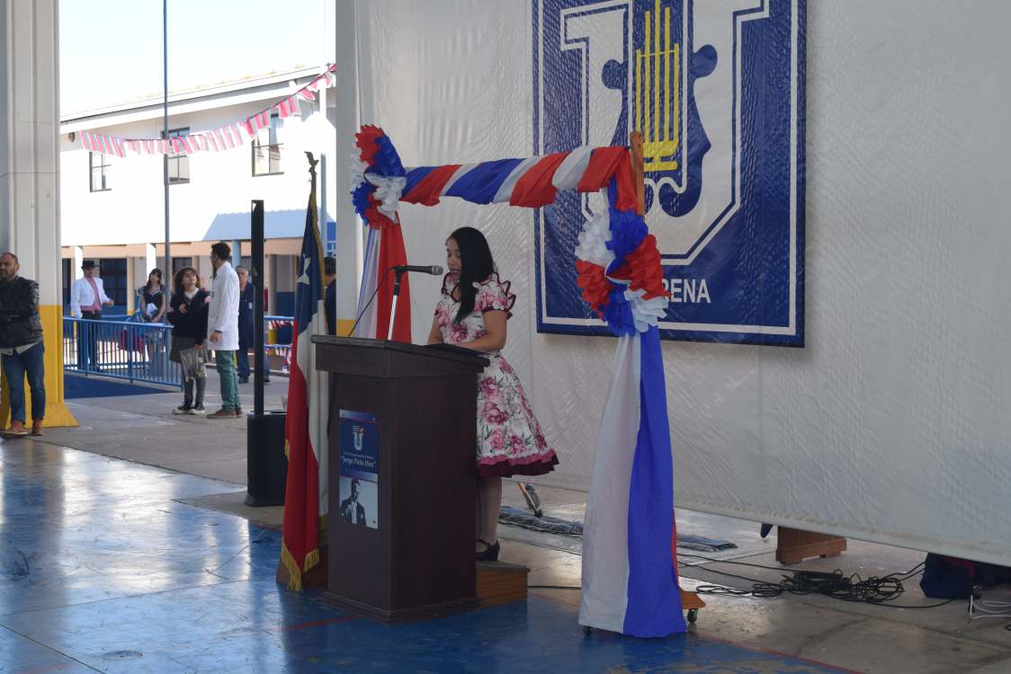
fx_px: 1475
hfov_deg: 37.8
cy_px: 337
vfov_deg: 25.8
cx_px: 506
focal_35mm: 52
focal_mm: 35
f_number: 8
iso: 280
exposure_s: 1/250
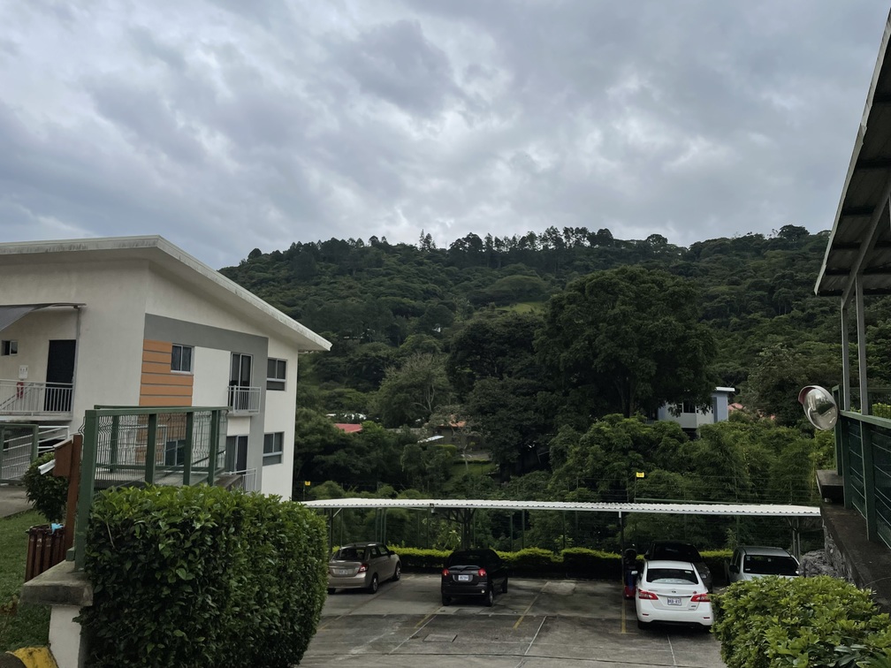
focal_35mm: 26
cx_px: 446
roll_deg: -0.8
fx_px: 669
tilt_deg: +6.3
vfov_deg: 53.1
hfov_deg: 67.3
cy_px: 334
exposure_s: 1/10753
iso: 32
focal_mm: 4.2
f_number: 1.6
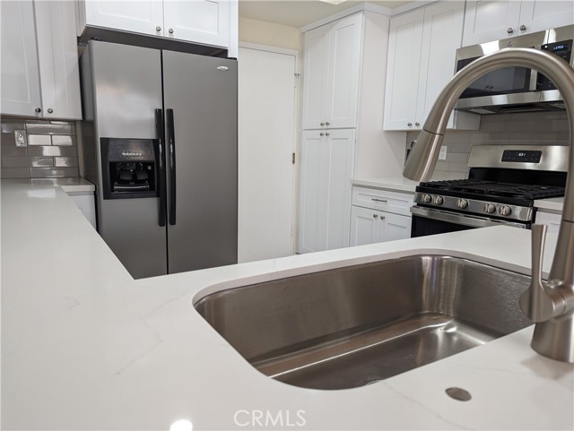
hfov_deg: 71.6
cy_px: 216
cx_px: 287
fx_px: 398
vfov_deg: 56.9
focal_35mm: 24
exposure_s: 1/60
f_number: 1.85
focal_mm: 6.81
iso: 61
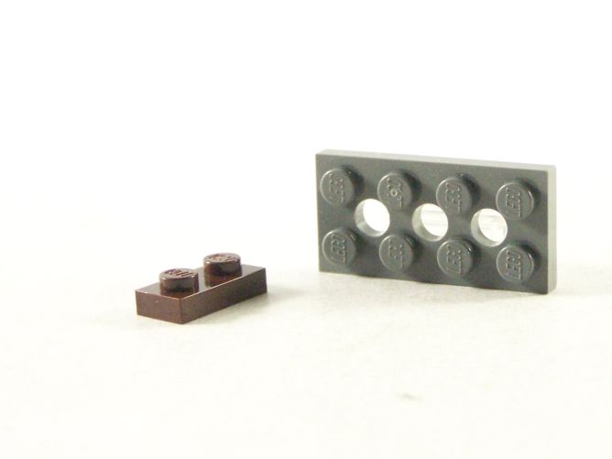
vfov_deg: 12.9
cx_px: 410
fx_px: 2033
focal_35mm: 115
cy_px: 148
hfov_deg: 17.1
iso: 400
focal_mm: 12.4
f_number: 3.2
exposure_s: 1/60
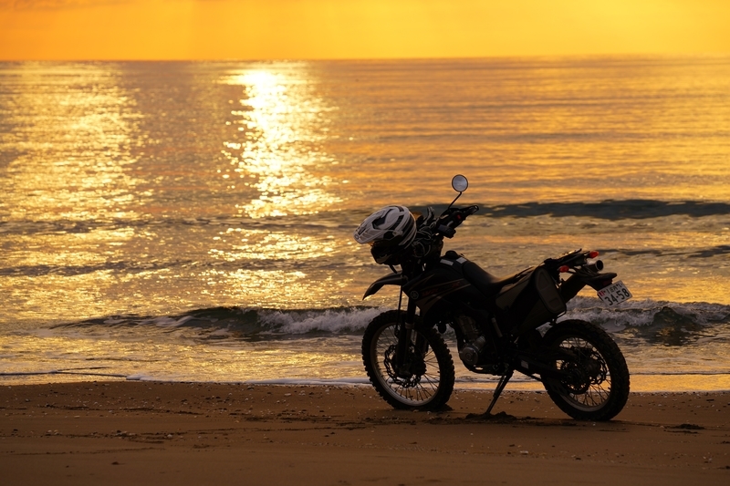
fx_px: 4054
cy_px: 243
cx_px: 365
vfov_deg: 6.9
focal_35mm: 200
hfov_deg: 10.3
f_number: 8
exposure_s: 1/160
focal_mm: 200
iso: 100
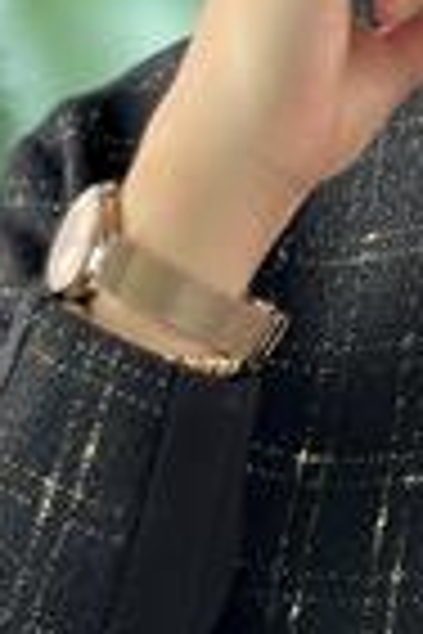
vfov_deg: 13.8
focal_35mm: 146
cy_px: 672
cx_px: 297
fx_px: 2573
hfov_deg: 9.4
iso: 125
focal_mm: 6.86
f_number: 1.78
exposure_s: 1/156
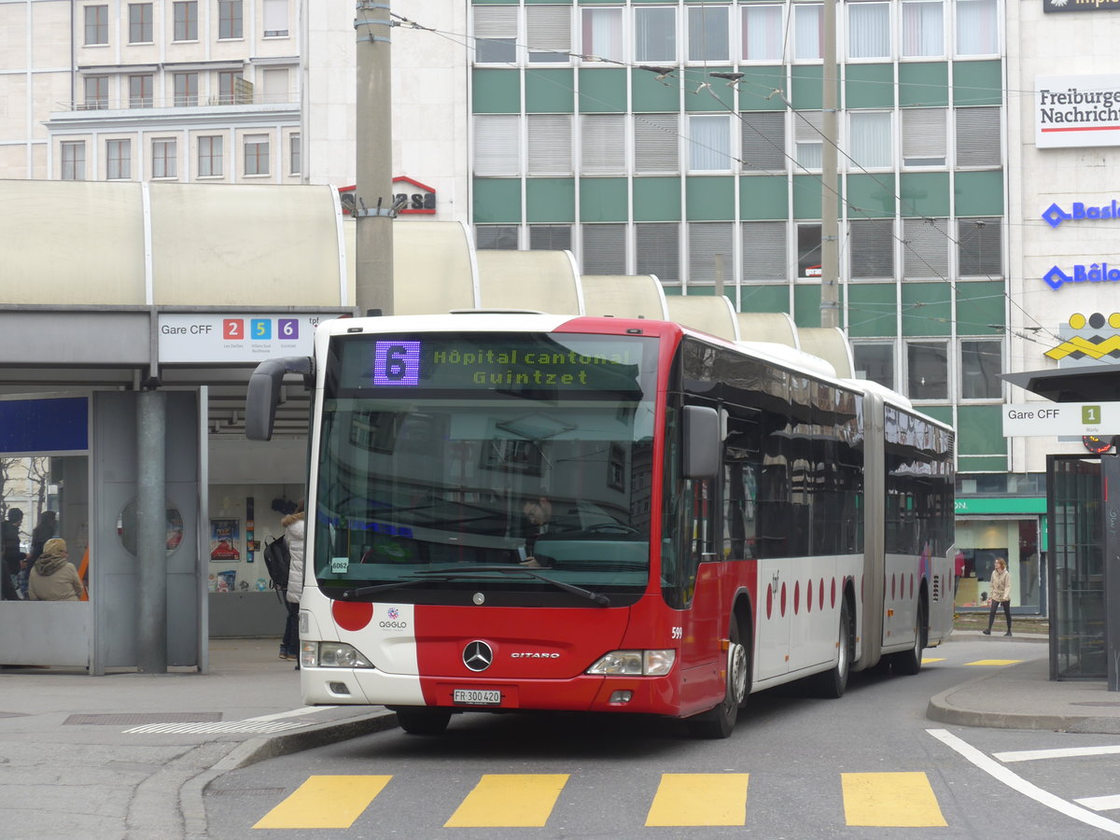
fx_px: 3333
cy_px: 420
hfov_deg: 19.1
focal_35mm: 103
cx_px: 560
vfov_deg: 14.4
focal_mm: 20.4
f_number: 4.8
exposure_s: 1/80
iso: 80
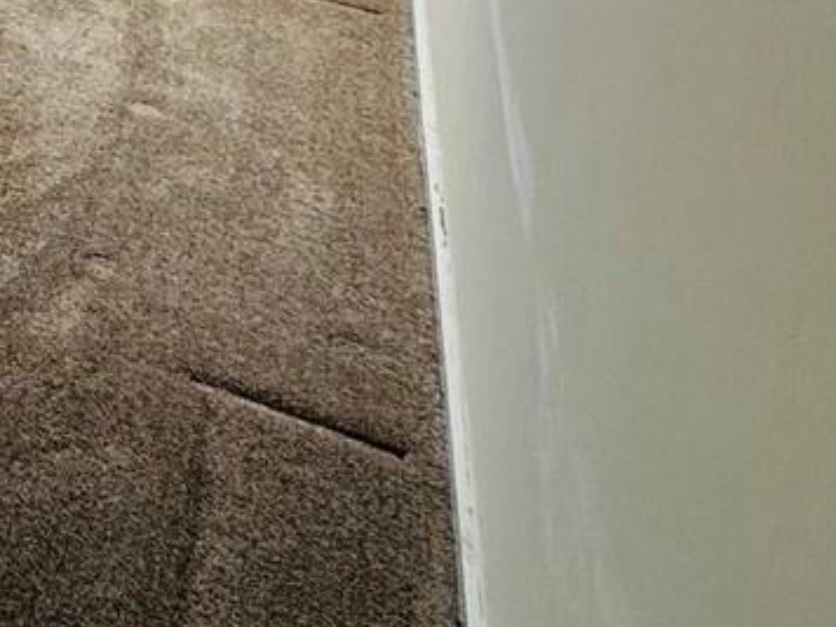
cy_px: -629
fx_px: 1521
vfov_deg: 17.1
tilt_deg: -4.2
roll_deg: -1.8
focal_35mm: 63
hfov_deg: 20.9
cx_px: -676
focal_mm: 2.22
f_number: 2.2
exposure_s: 1/337
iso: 40
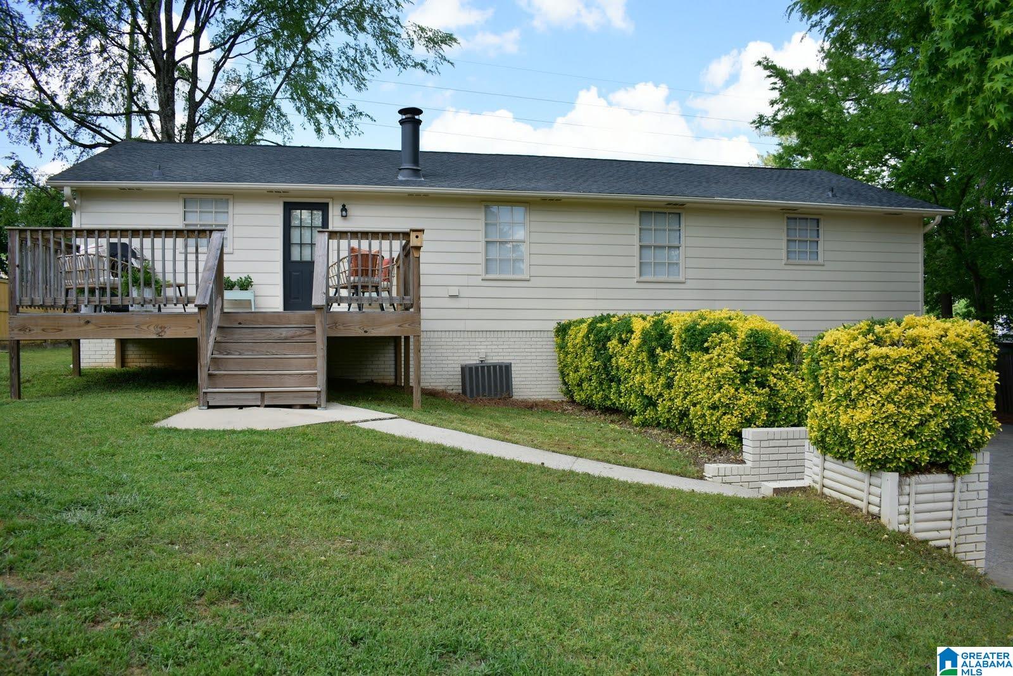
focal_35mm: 27
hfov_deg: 67.4
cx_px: 506
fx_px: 760
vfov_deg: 47.9
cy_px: 338
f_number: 4.5
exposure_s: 1/640
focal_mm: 18
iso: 250
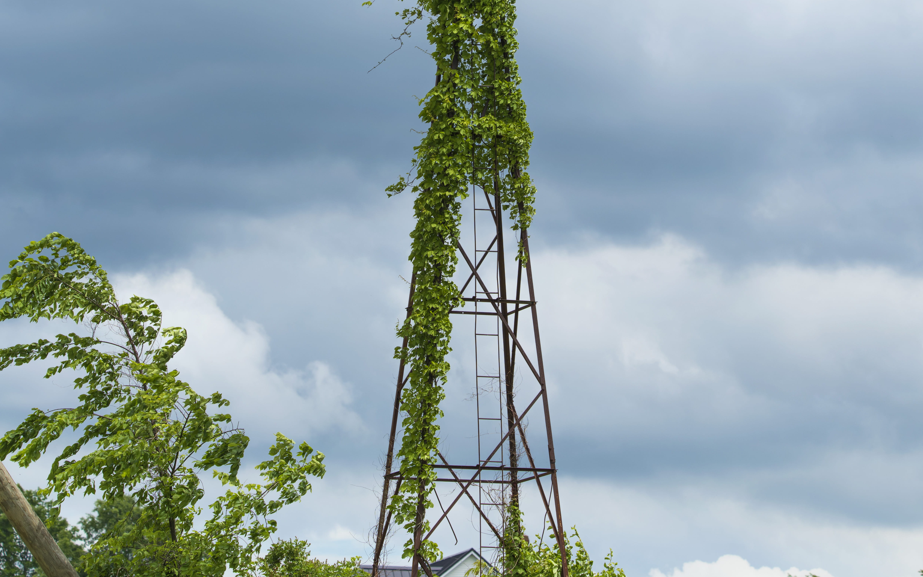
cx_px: 460
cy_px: 113
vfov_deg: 5.7
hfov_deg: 9.1
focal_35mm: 230
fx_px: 5786
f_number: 7.1
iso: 64
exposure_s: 1/400
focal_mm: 150
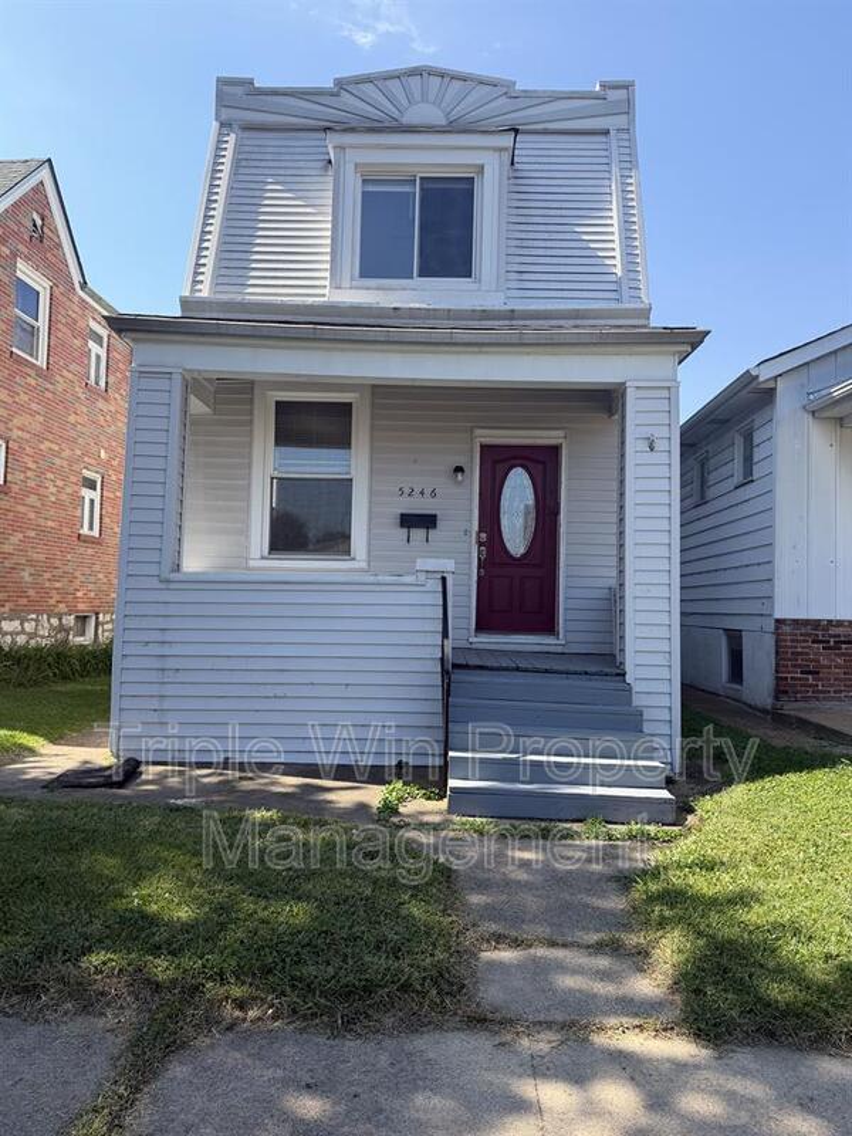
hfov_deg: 56.8
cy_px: 568
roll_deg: -1.8
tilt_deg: +3.5
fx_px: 788
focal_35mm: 24
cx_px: 426
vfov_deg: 71.6
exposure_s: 1/2169
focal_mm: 6.76
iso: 100
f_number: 1.78
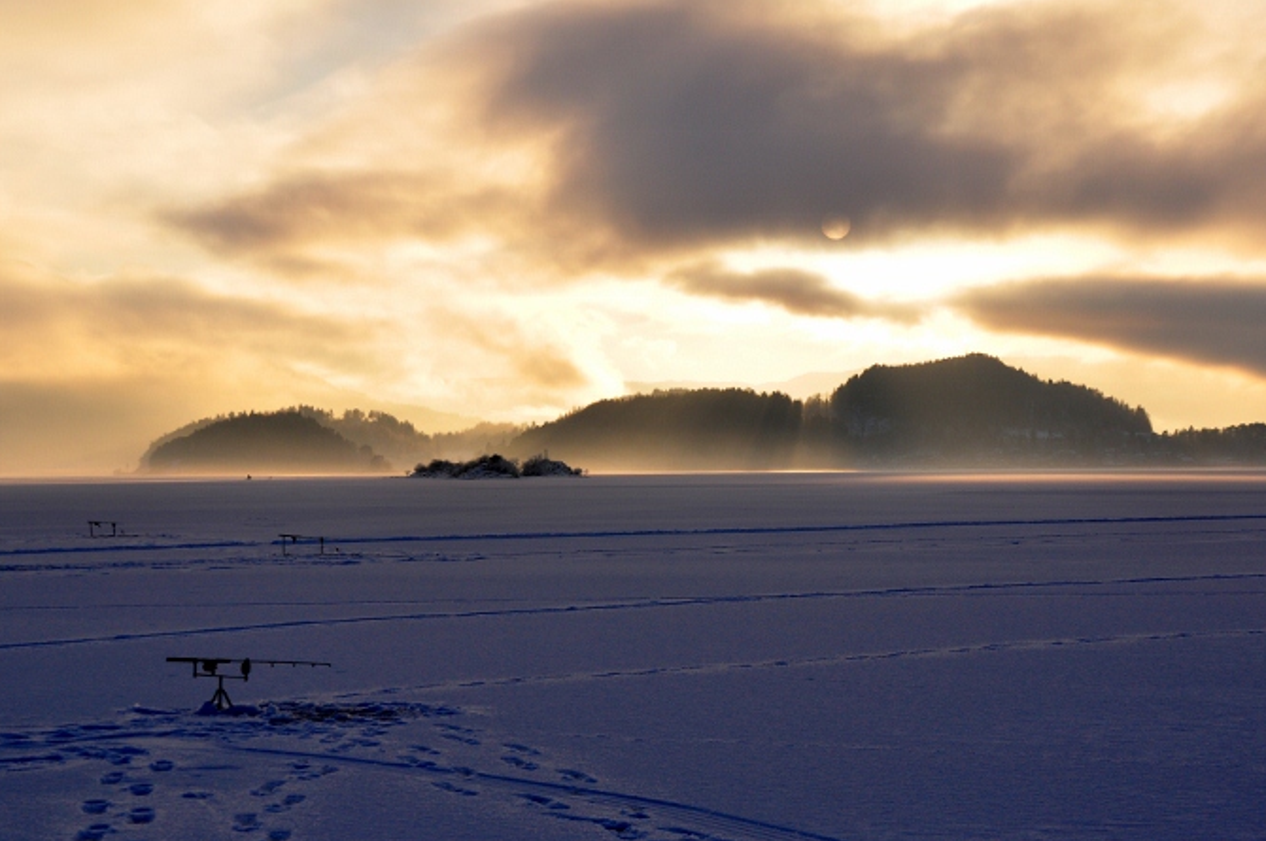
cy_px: 422
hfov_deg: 23.7
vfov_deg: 15.8
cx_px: 614
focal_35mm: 86
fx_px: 3021
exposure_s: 1/500
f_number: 11
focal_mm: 48
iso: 200
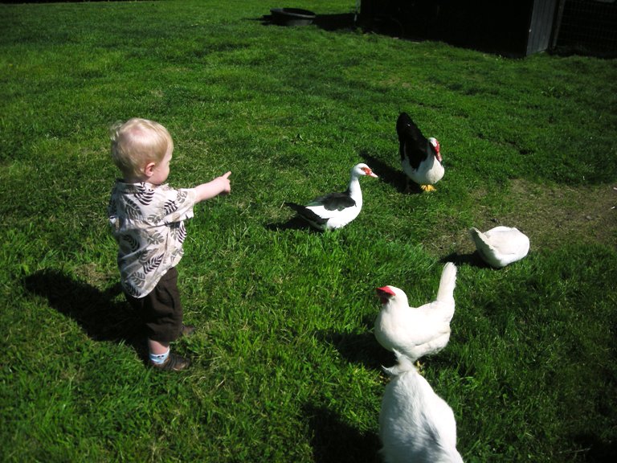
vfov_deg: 40.7
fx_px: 624
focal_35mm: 35
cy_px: 232
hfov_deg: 52.6
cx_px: 308
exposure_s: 1/708
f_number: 5.7
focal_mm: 5.7
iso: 50
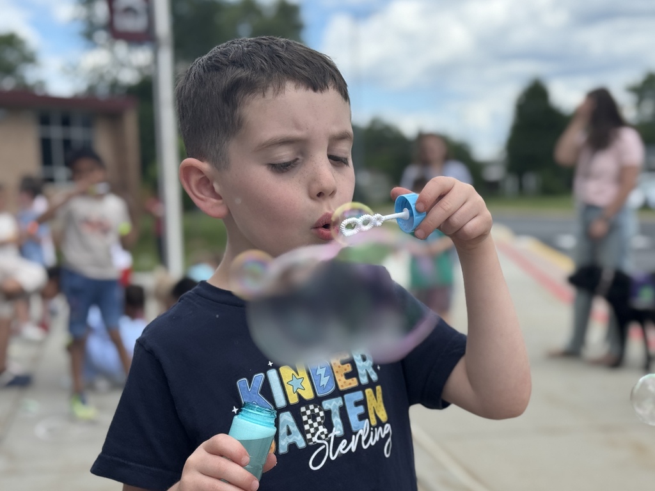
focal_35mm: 48
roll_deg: -0.1
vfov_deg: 30.3
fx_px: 908
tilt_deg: -4.6
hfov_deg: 39.7
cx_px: 328
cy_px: 246
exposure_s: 1/2833
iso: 64
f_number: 1.78
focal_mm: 6.76
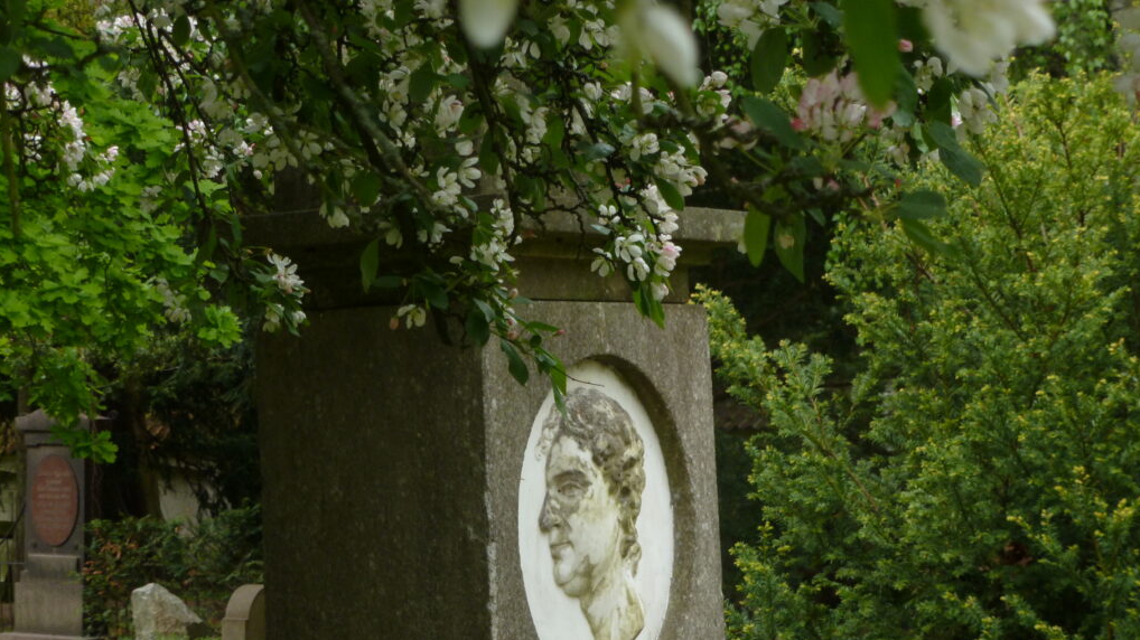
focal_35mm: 114
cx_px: 570
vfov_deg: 10.6
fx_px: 3445
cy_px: 286
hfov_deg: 18.8
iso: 125
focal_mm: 18.7
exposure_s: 1/80
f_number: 5
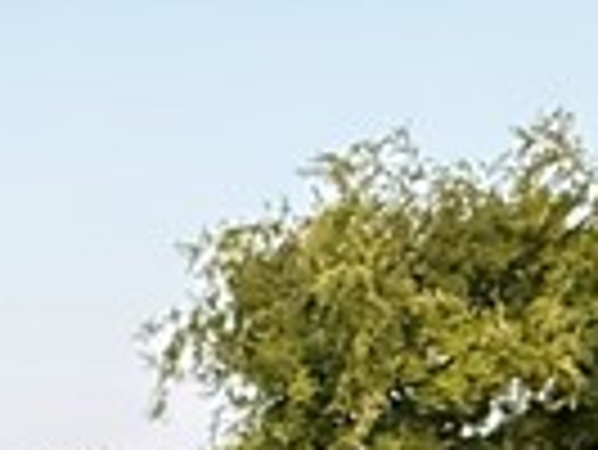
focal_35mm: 108
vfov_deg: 11.5
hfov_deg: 16.8
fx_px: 1867
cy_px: 1048
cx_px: -247
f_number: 2.2
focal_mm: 2.22
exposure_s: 1/60
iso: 500
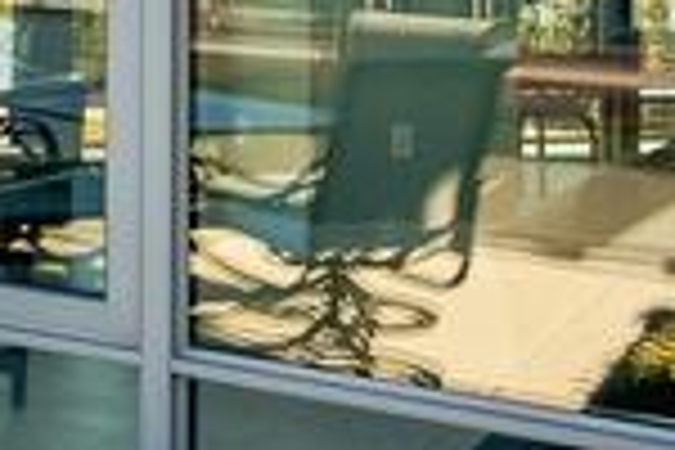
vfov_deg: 12.1
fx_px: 2044
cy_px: -189
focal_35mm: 109
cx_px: -1053
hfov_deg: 13.0
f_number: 8
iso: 800
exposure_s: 1/400
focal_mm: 16
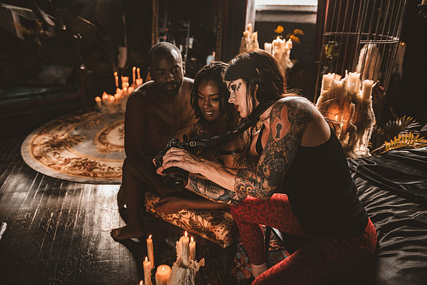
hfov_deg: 65.5
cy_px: 142
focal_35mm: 28
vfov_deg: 46.4
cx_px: 214
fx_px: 332
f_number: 2.8
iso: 800
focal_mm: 28
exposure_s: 1/200
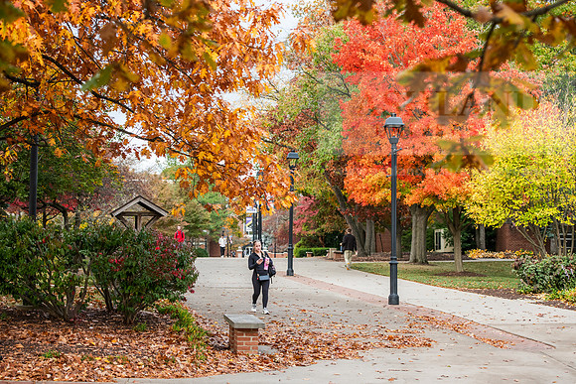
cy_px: 192
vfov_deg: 17.5
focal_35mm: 78
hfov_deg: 26.0
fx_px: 1248
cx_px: 288
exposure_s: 1/320
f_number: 4.5
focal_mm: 78
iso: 500
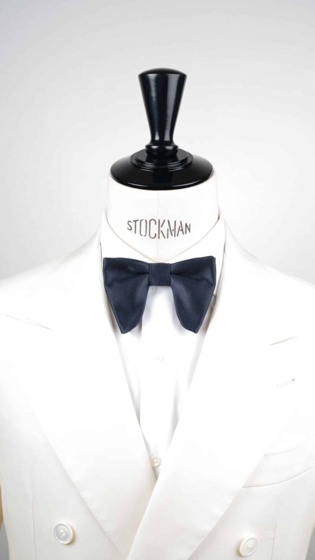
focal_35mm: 48
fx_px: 713
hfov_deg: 24.9
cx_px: 160
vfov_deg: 42.9
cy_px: 280
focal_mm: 45
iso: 80
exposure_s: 1/125
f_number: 10
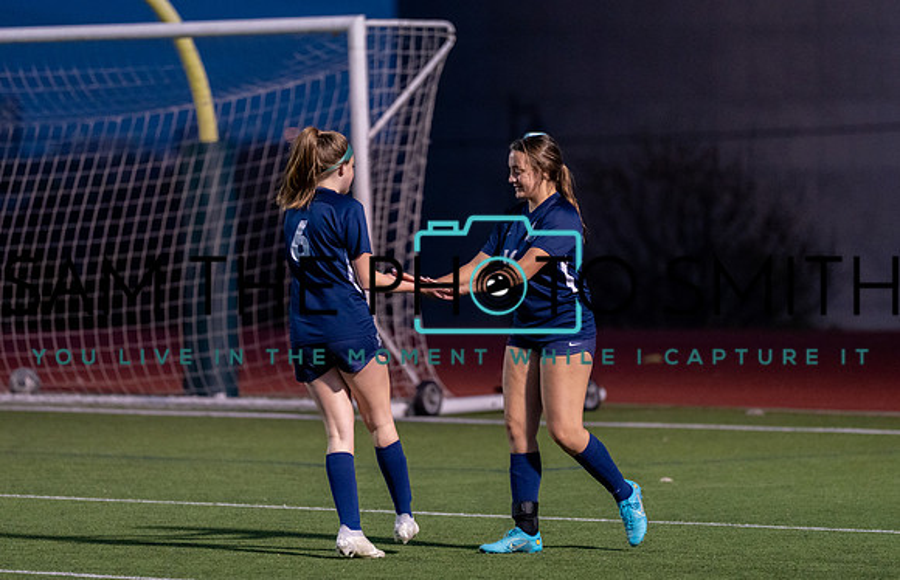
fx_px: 6460
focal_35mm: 261
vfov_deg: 5.1
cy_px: 246
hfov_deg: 8.0
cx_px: 411
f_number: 2.8
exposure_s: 1/1000
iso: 3200
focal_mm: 200
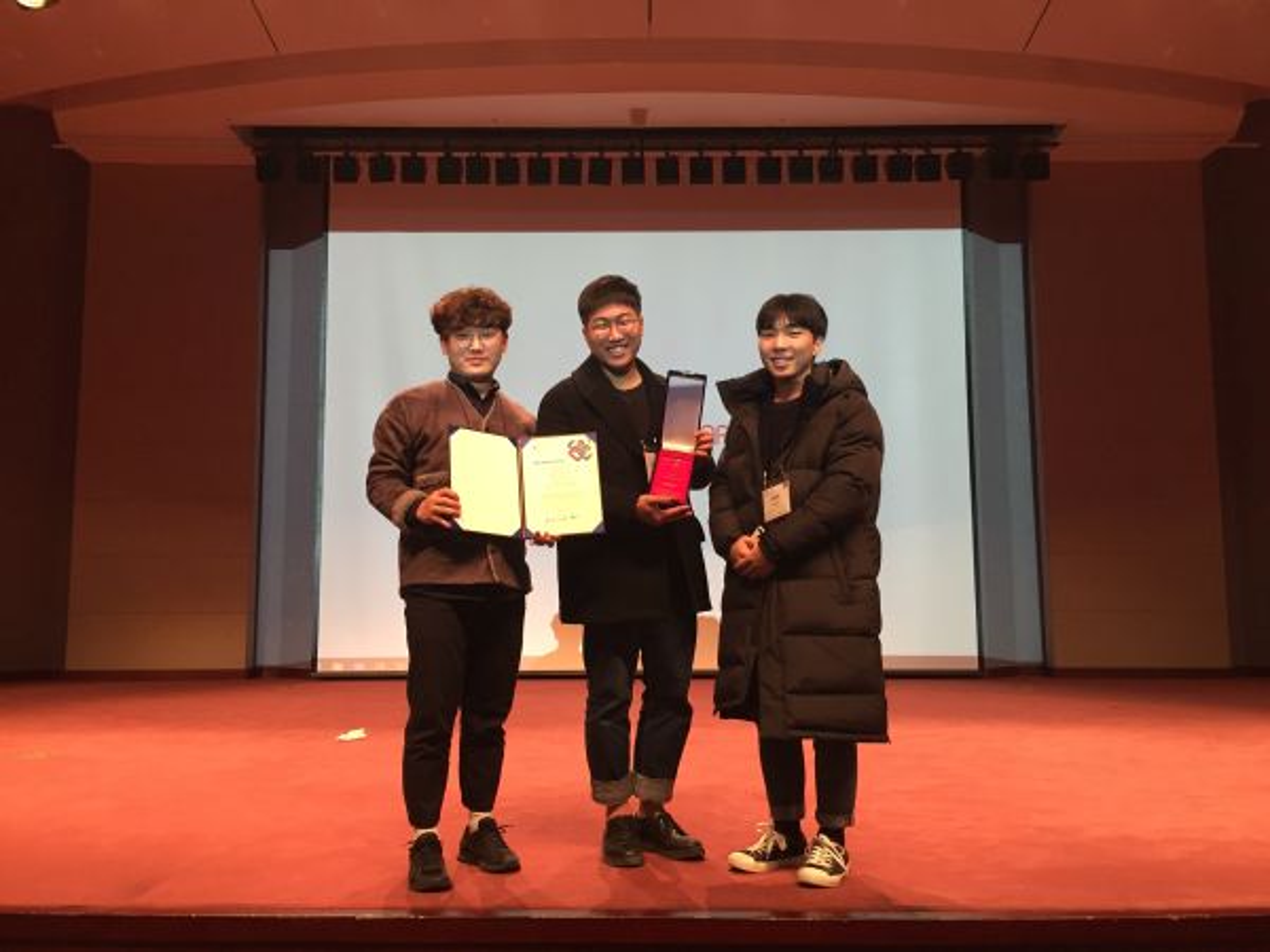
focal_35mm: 29
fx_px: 1064
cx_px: 635
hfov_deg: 61.7
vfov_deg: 48.2
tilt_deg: +6.3
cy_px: 476
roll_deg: +0.1
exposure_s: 1/30
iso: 100
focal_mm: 4.15
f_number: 2.2
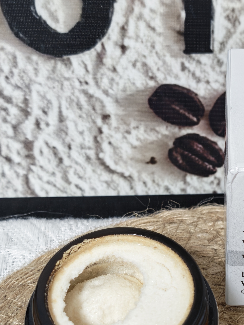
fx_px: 893
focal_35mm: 95
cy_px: 243
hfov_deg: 15.4
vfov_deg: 20.5
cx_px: 223
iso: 400
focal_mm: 6.55
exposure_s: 1/33
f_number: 1.6
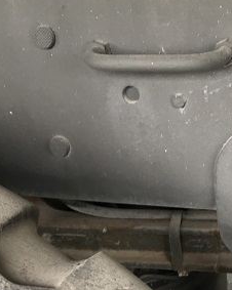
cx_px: 163
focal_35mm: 78
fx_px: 670
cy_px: 233
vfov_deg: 24.1
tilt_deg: -25.4
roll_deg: +2.7
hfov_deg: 19.5
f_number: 1.8
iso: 50
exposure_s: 1/45
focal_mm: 3.99
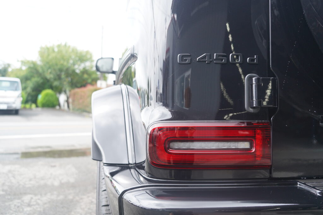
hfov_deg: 51.9
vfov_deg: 35.9
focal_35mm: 37
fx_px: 332
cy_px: 108
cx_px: 162
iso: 320
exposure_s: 1/60
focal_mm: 37
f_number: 5
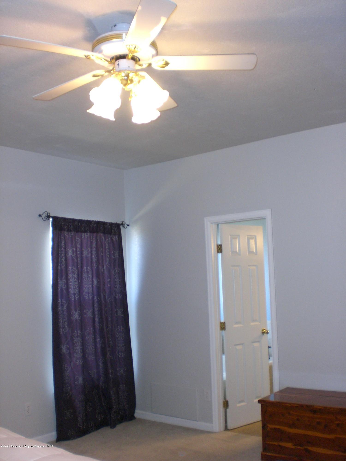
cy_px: 230
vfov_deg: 49.0
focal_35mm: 38
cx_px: 173
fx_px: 506
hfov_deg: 37.7
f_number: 3.1
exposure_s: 1/60
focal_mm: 6.3
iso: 200
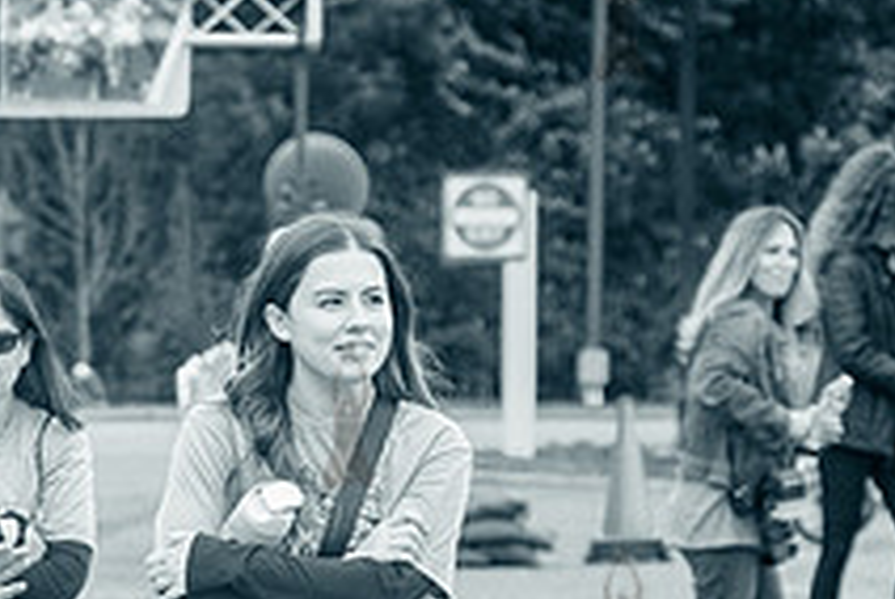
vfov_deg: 4.4
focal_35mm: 311
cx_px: -322
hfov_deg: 6.6
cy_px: 762
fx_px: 7742
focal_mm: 80
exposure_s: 1/2500
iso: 1000
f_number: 4
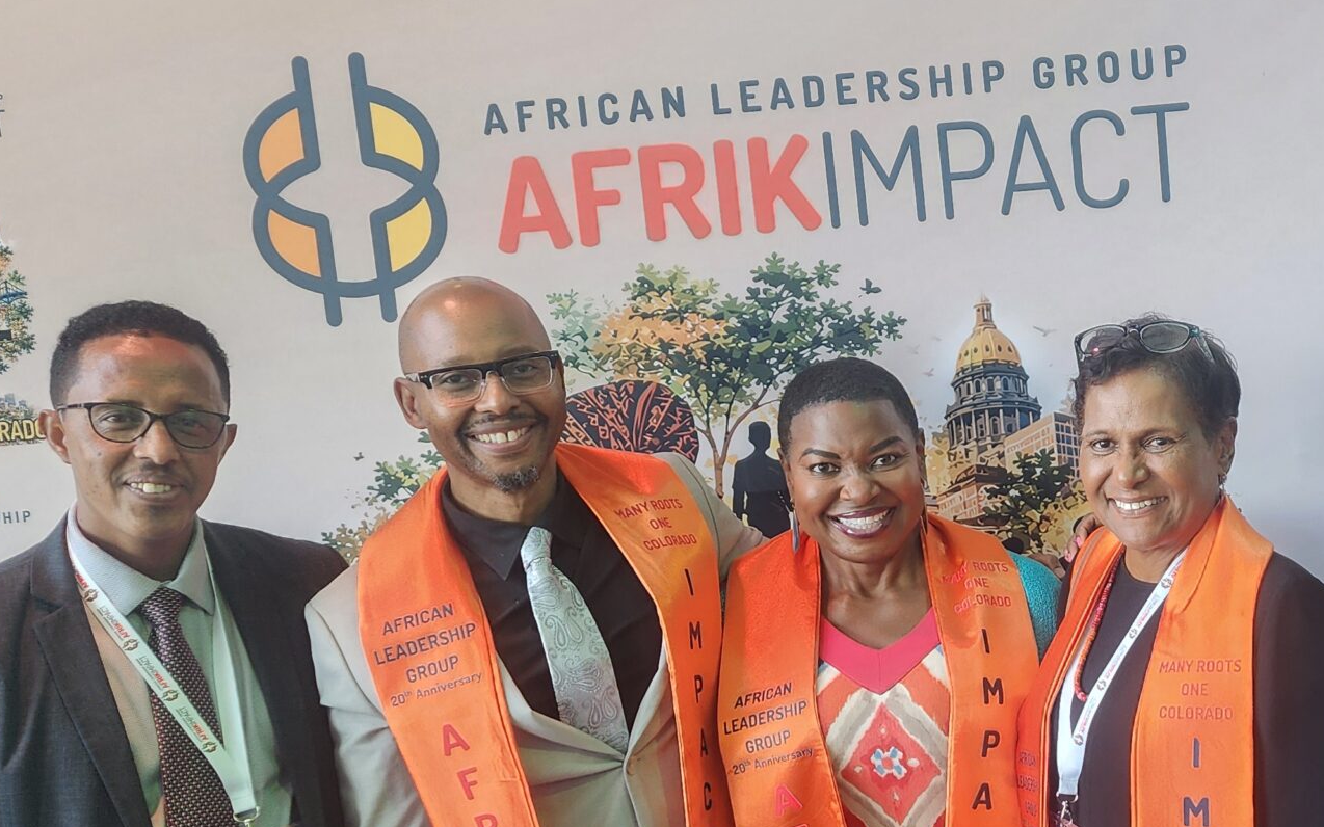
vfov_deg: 26.1
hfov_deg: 38.8
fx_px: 1768
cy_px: 575
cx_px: 1136
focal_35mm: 49
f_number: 1.8
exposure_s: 1/57.3
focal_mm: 6.4
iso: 64
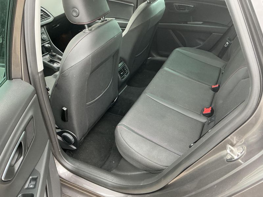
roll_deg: +5.7
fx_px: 213
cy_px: 98
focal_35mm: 28
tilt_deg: -31.5
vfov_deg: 49.7
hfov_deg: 63.4
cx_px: 132
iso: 200
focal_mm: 3
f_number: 1.8
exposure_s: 1/60
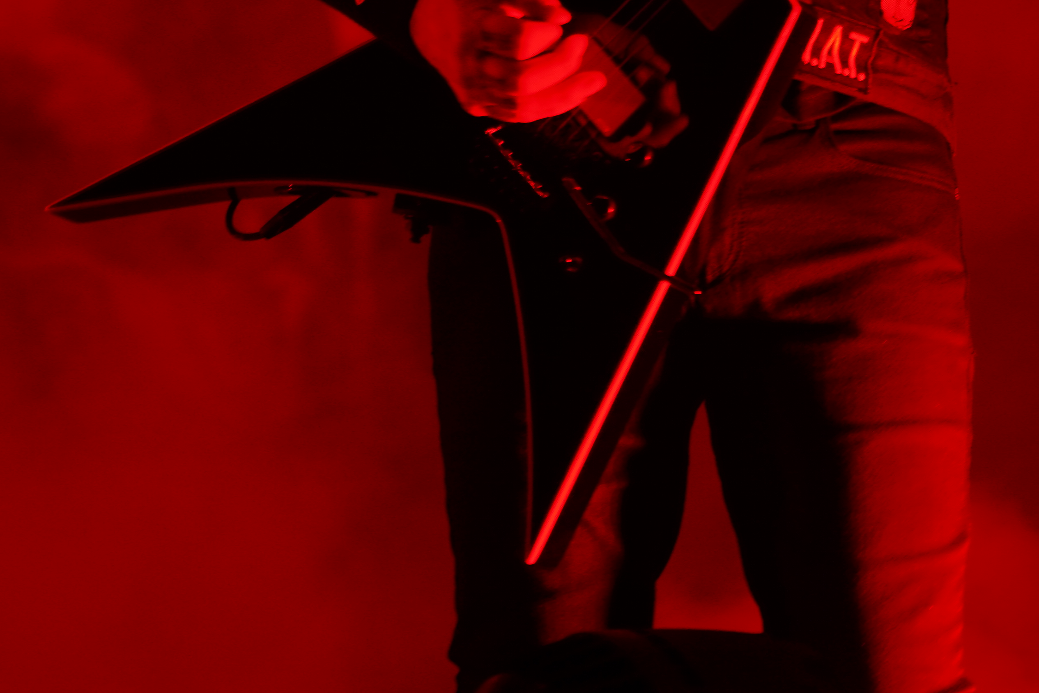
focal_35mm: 249
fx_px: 7186
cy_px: -86
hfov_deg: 8.3
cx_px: 840
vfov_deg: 5.5
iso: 200
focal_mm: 105
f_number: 4
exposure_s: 1/125
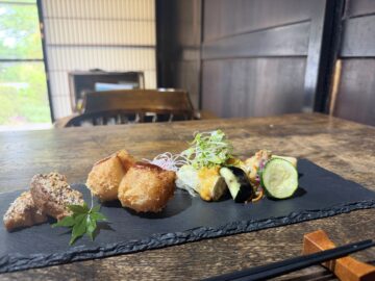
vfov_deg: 56.8
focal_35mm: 24
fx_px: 260
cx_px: 188
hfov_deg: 71.6
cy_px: 140
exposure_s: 1/60
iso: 400
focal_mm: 6.76
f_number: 1.78
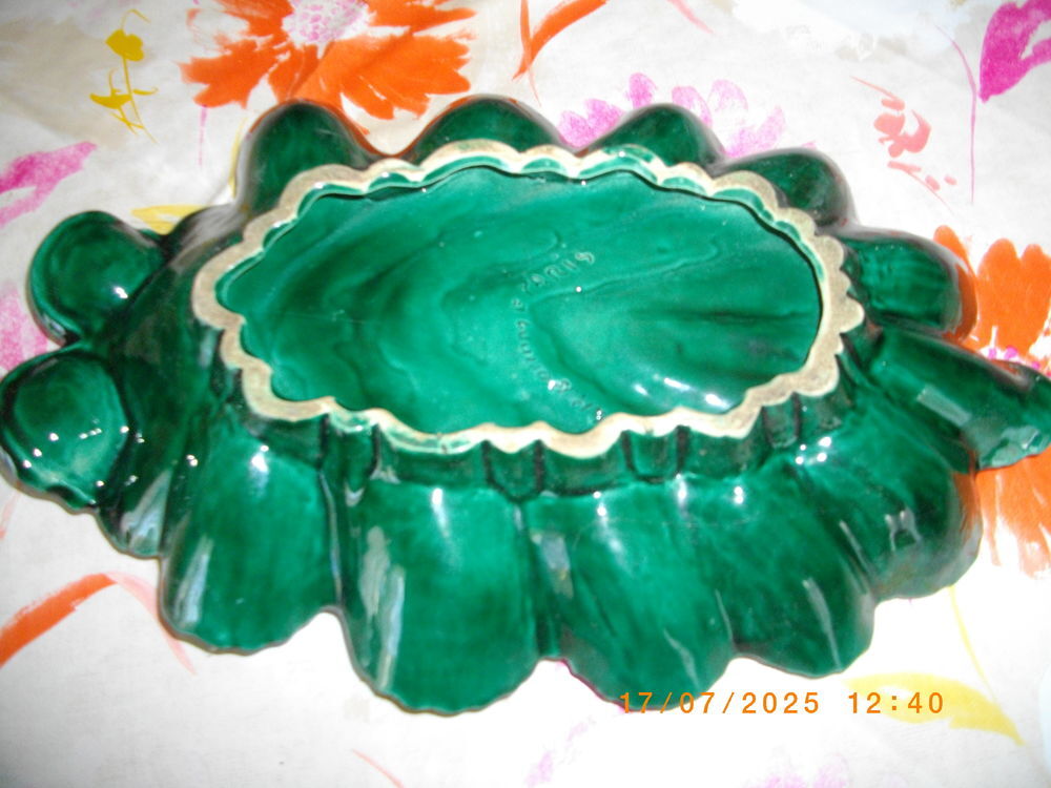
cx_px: 526
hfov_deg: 56.8
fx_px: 972
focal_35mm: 32
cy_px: 394
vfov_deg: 44.2
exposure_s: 1/50
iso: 200
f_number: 2.9
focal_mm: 5.7
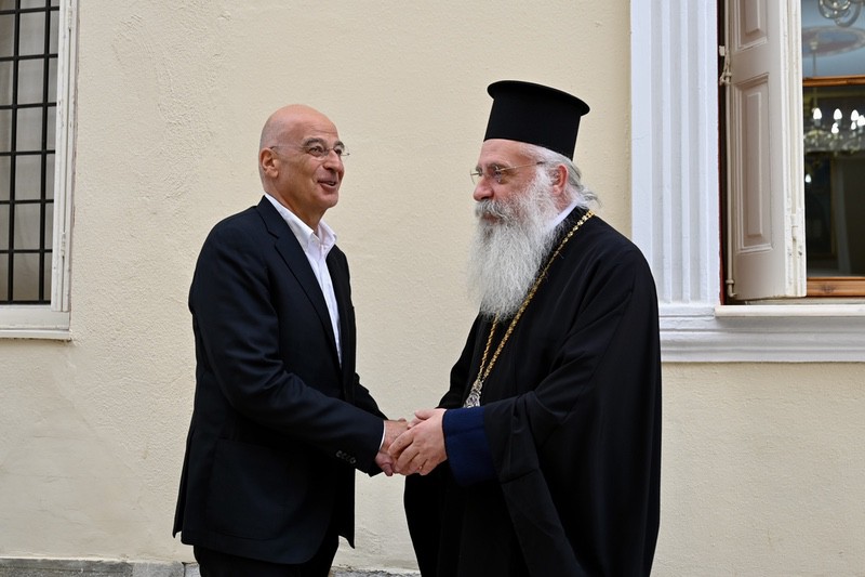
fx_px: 745
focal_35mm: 31
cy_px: 288
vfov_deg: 42.3
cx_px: 432
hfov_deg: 60.3
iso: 125
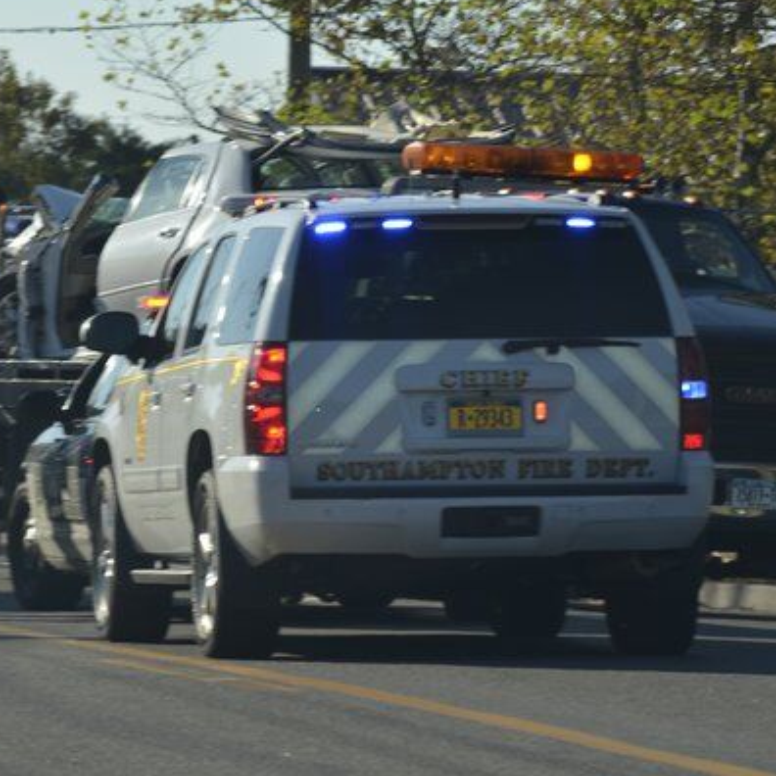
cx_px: 247
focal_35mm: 194
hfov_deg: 9.0
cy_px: 386
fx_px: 4920
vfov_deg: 9.0
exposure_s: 1/200
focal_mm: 100
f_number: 8
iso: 100
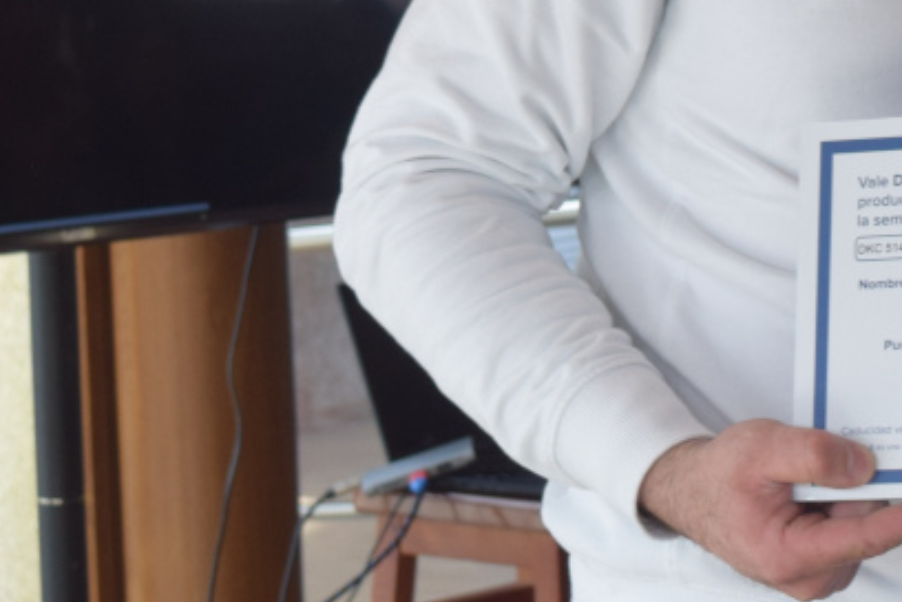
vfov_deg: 9.7
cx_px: 710
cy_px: 93
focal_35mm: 141
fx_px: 3523
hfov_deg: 14.5
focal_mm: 29
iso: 400
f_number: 6.3
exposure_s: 1/160
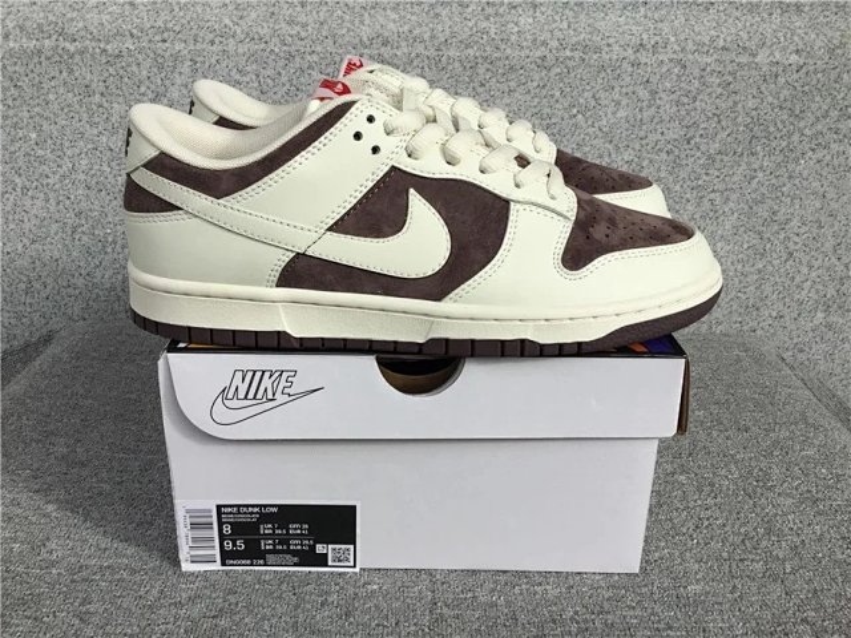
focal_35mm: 31
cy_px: 319
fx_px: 762
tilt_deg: -21.5
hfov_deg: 58.4
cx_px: 426
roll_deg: -0.9
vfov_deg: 45.4
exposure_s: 1/637
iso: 25
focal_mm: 3.3
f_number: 2.4
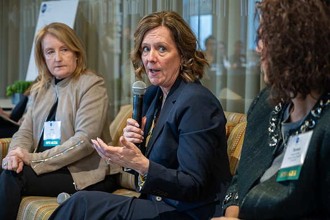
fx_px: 577
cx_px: 165
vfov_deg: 21.5
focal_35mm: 63
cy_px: 110
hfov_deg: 31.9
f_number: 4
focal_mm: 63
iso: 1600
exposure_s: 1/50
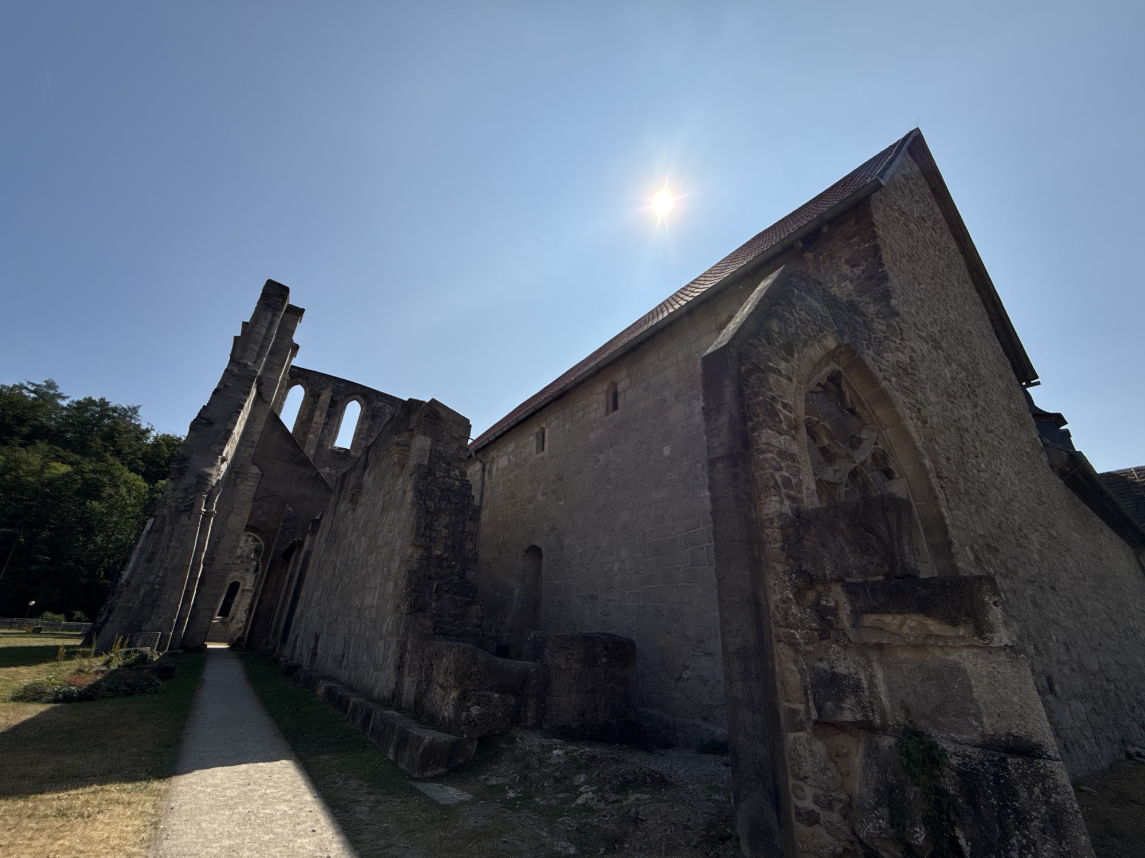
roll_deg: -1.4
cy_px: 429
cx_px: 572
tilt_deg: +25.9
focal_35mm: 14
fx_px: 463
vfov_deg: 85.7
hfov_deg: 102.1
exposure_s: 1/6173
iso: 50
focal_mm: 2.22
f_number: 2.2
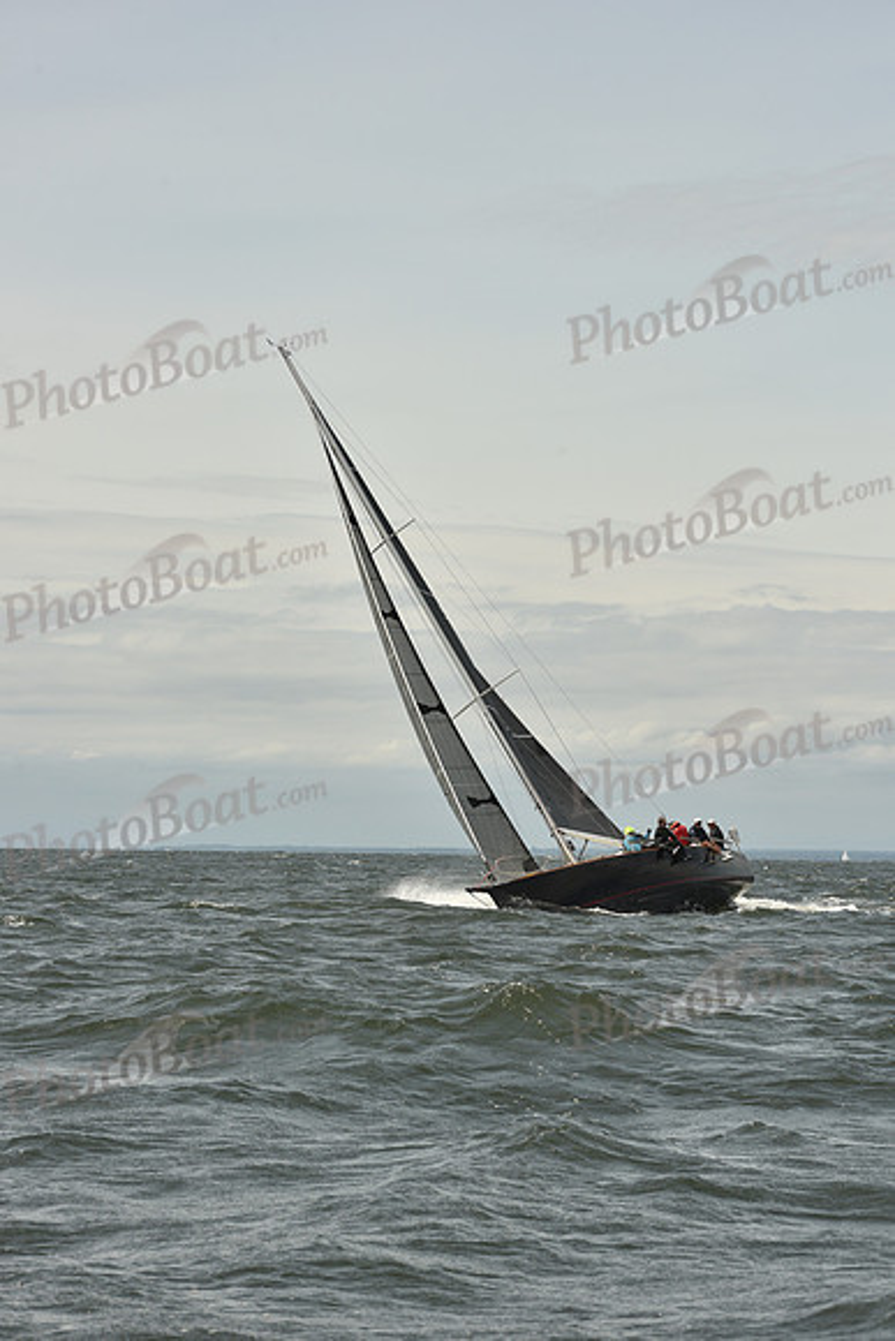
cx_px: 448
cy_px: 670
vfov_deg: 20.4
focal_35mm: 100
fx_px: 3727
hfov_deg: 13.7
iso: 250
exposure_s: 1/800
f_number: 10
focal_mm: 100
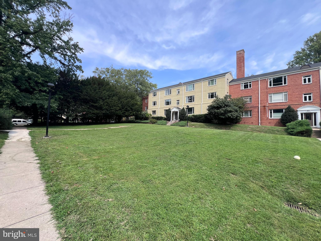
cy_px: 120
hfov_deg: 106.2
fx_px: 121
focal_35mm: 13
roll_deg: -1.1
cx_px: 160
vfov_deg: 89.9
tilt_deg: +3.6
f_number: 1.8
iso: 32
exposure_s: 1/821
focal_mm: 1.57
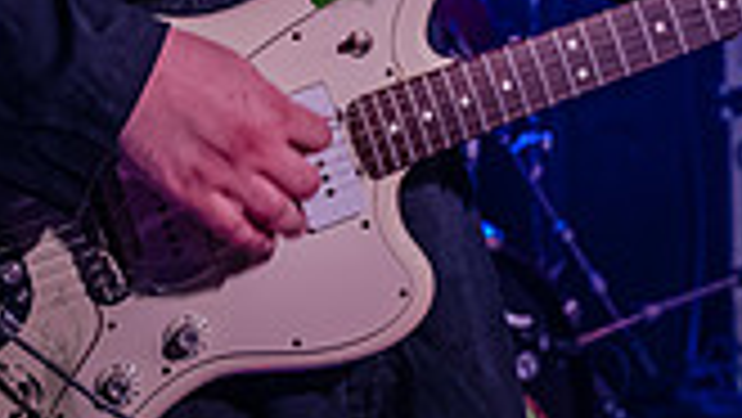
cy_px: -290
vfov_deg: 9.1
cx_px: 926
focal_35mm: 129
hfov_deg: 15.9
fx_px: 2539
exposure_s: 1/320
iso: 16000
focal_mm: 35
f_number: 3.2
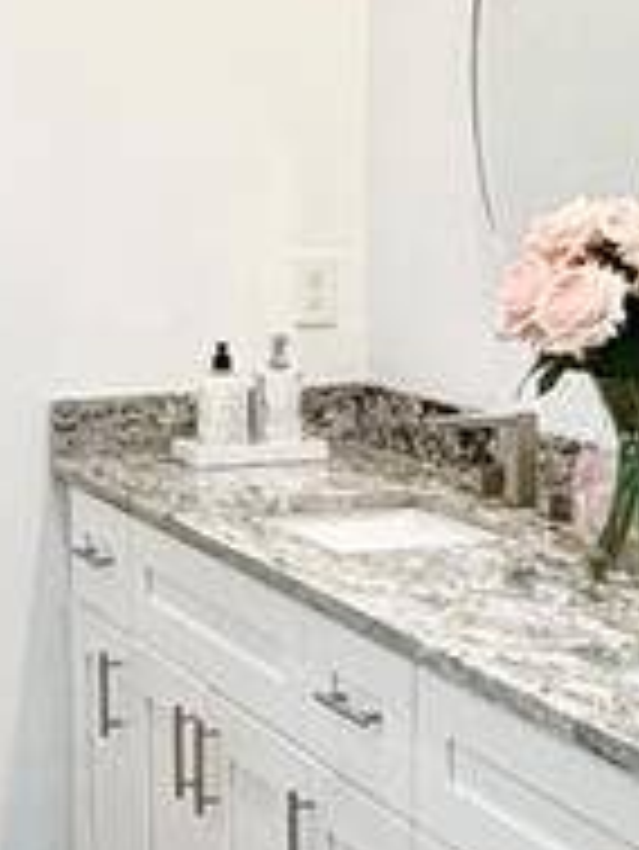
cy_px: 517
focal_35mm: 89
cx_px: 166
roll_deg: +0.8
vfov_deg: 22.0
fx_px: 2188
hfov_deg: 16.5
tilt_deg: -9.9
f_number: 2.2
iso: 160
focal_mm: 2.22
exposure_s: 1/120
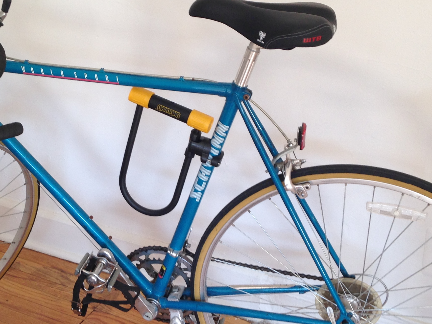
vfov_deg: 23.3
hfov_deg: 30.5
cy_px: 169
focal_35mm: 63
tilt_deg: -25.7
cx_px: 149
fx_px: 786
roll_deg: +0.9
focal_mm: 4.12
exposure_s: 1/30
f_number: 2.4
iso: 50
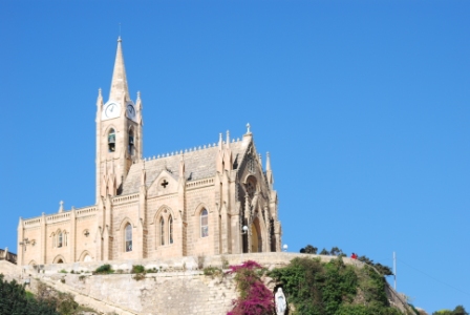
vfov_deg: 13.1
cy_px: 158
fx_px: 1373
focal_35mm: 105
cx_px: 235
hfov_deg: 19.4
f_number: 5.6
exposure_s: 1/500
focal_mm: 70
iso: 100
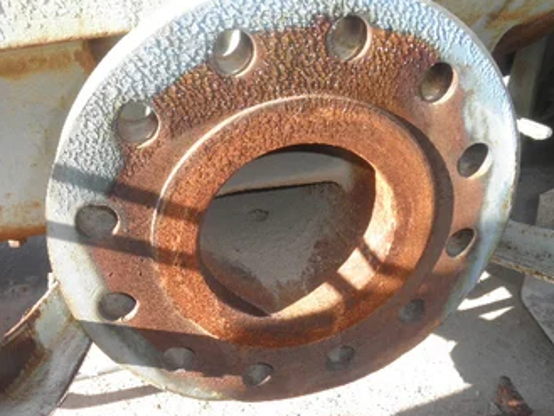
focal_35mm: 34
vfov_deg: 41.8
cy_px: 205
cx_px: 232
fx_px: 544
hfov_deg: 53.7
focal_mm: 5
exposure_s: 1/250
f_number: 3
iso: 64
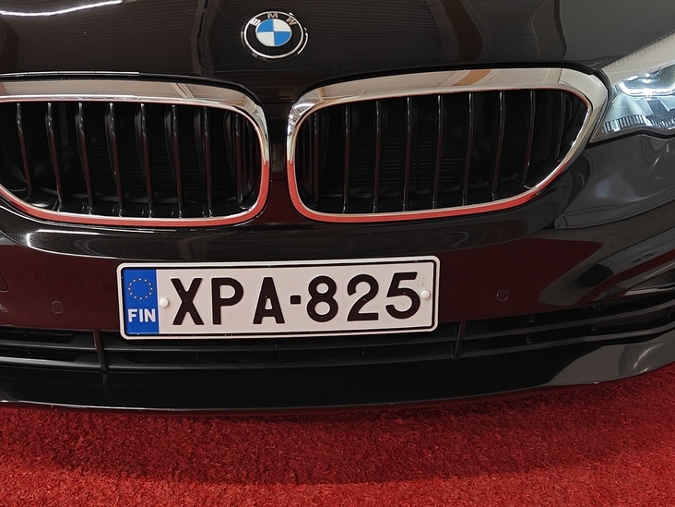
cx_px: 258
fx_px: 1150
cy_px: 33
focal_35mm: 59
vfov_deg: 24.0
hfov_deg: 32.6
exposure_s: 1/50
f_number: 1.8
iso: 64
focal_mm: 5.59
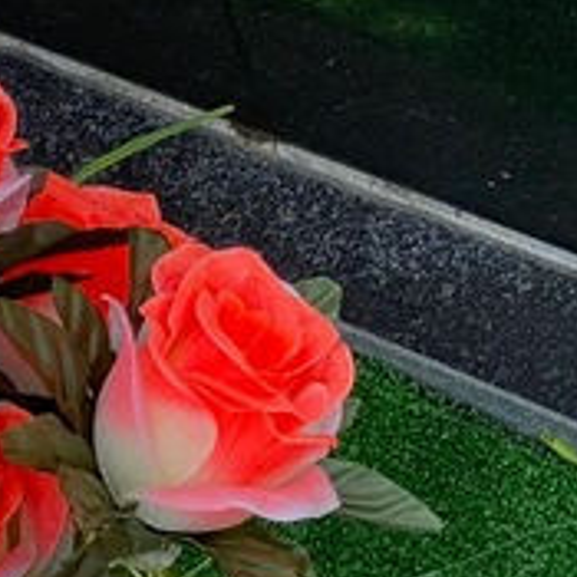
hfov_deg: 8.3
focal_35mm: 210
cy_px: -287
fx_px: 3960
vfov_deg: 8.2
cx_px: 293
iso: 20
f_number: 2
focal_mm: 6
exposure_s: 1/905
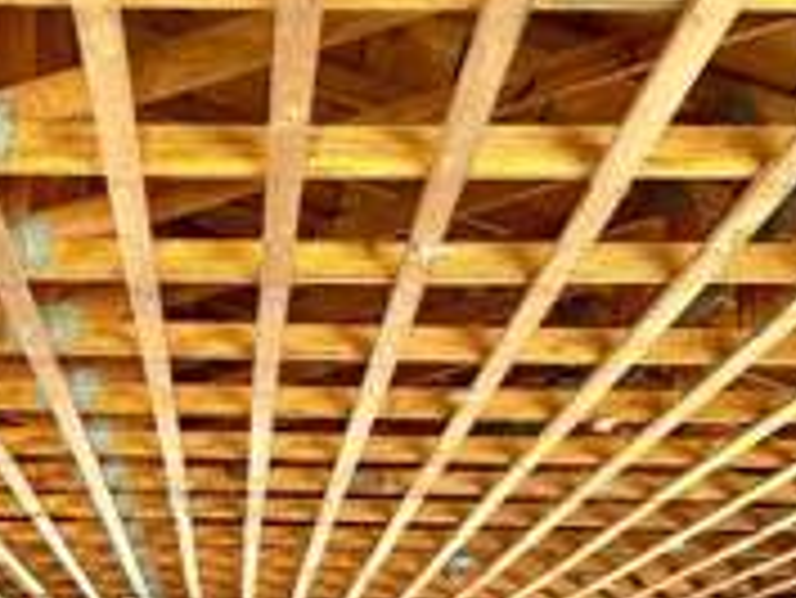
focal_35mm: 65
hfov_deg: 29.2
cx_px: 180
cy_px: 499
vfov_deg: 22.2
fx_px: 1496
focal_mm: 6.76
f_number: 1.78
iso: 250
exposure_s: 1/60
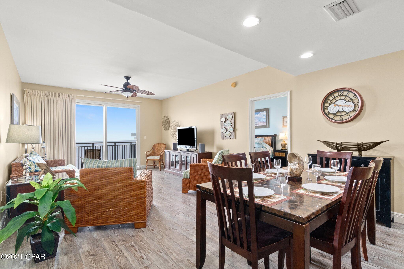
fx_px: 185
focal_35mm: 16
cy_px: 134
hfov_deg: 95.0
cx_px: 202
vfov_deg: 72.0
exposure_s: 1/6
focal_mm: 11
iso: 800
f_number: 8
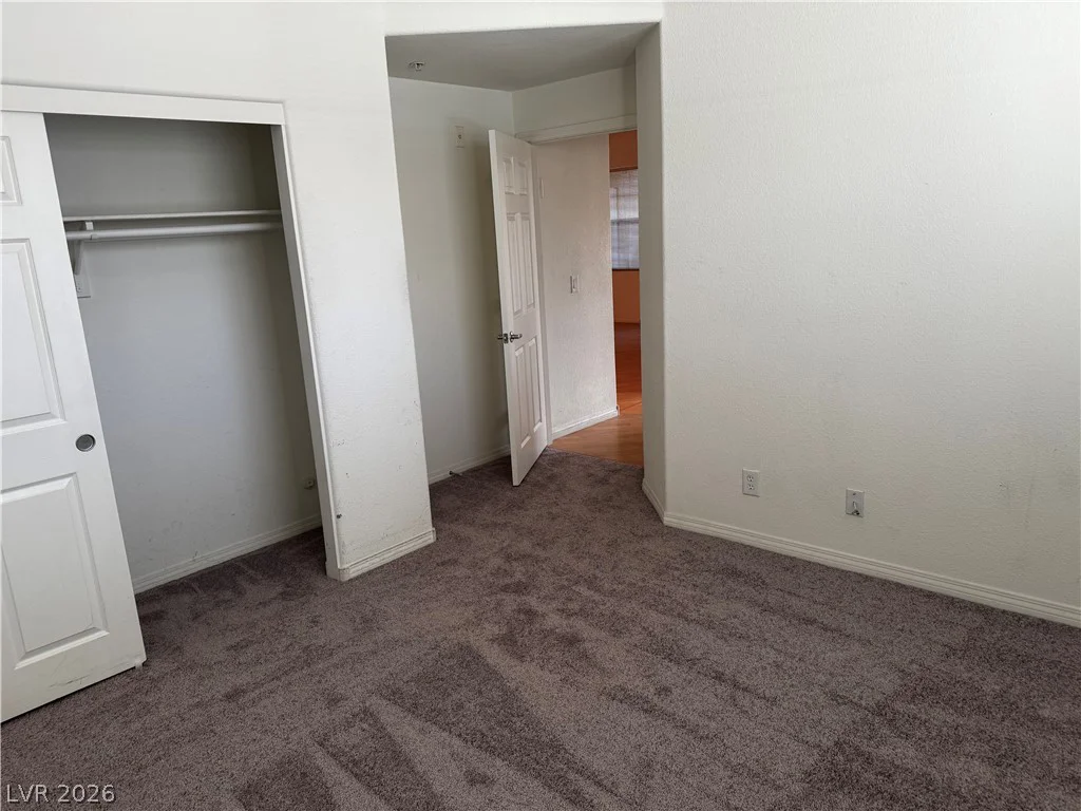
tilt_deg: -13.8
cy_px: 406
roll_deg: +2.1
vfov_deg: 56.8
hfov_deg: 71.6
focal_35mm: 24
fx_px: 749
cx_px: 540
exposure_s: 1/120
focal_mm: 6.76
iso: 160
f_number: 1.78
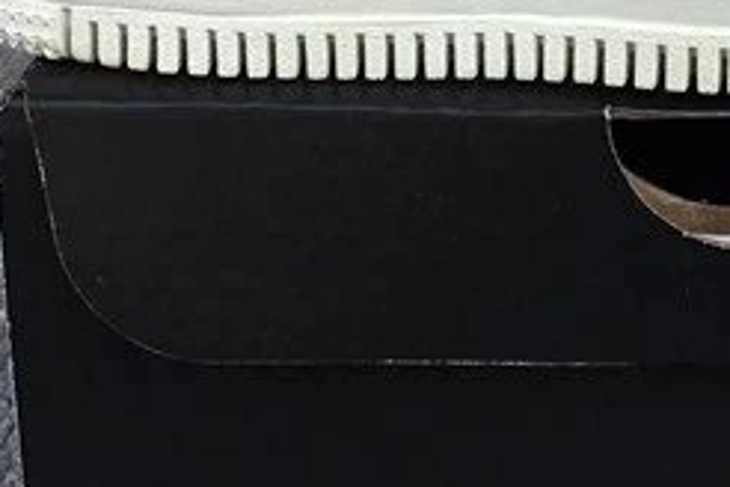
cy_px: -64
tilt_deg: -18.2
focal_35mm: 118
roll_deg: -0.6
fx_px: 2393
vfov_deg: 11.4
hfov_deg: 17.0
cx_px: 724
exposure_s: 1/497
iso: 25
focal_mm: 3.3
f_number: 2.4
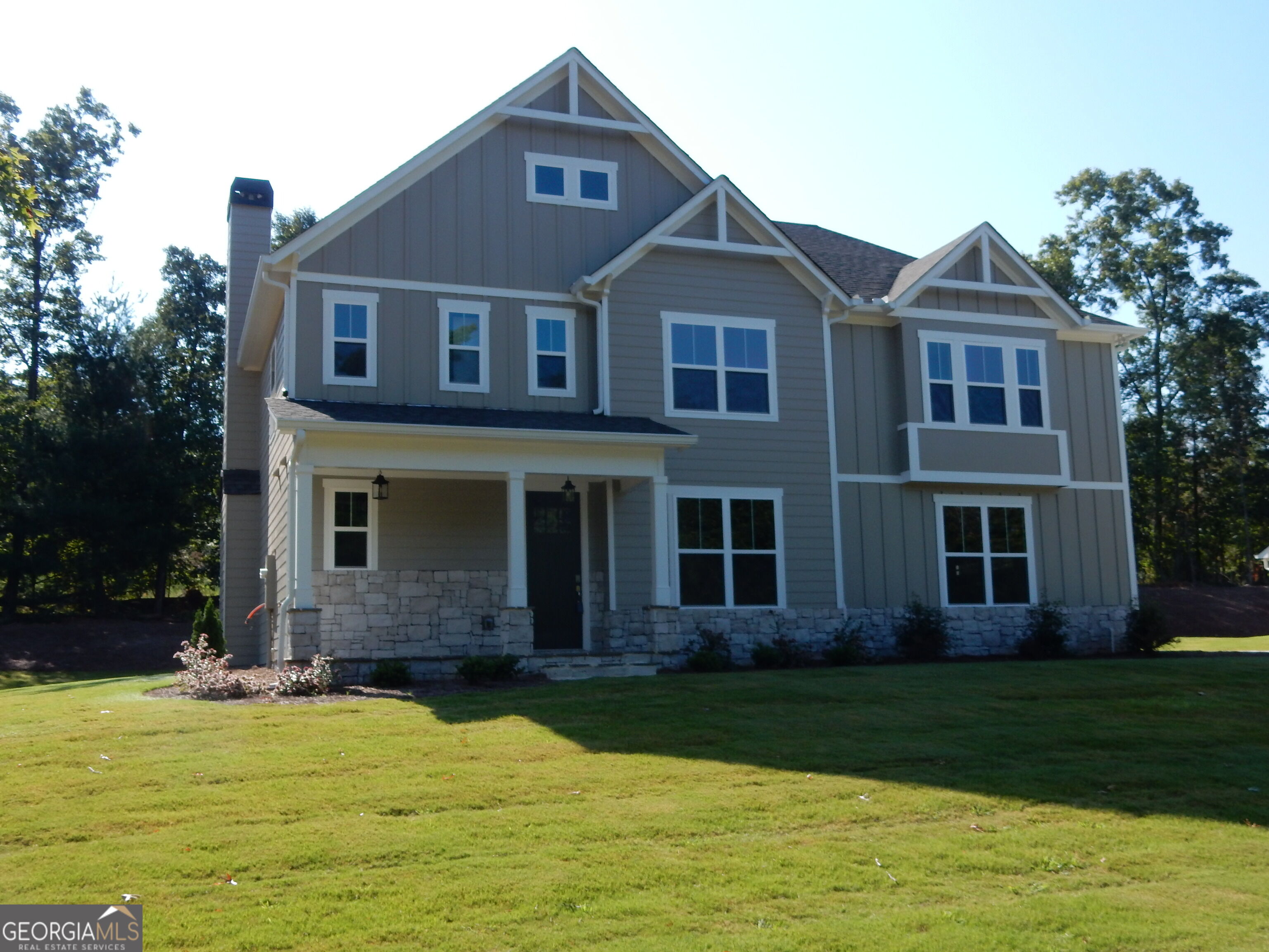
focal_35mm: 36
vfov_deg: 39.7
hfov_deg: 51.4
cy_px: 476
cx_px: 634
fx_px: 1320
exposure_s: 1/640
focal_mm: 6.4
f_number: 4
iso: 125
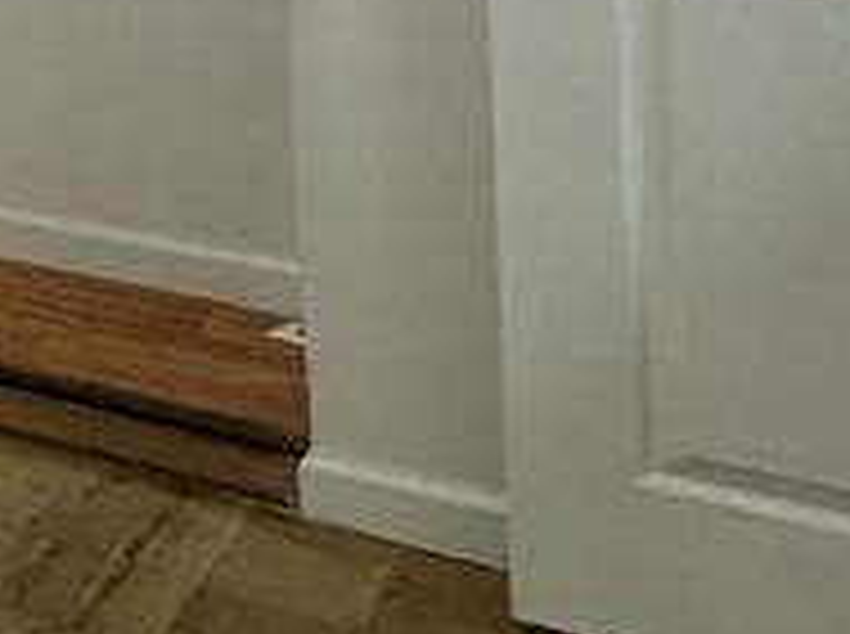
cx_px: -1084
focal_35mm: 76
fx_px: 1863
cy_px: -355
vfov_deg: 17.2
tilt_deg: +0.5
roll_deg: +2.0
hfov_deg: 15.9
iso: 250
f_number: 2.2
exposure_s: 1/60
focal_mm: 2.22
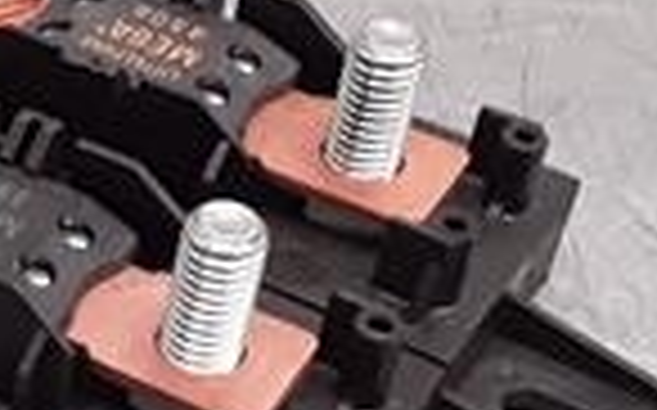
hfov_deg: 15.0
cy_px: 225
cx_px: -310
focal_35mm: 130
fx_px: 2326
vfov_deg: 10.1
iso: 100
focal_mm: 2.91
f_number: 1.9
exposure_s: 1/100
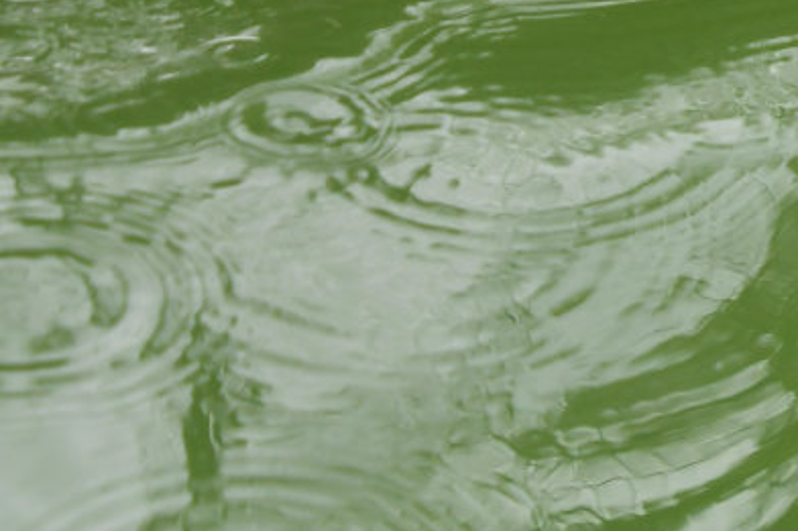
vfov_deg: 6.2
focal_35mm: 218
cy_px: -330
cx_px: 1038
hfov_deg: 9.3
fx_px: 4830
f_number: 5.6
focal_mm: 38
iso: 320
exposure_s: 1/500
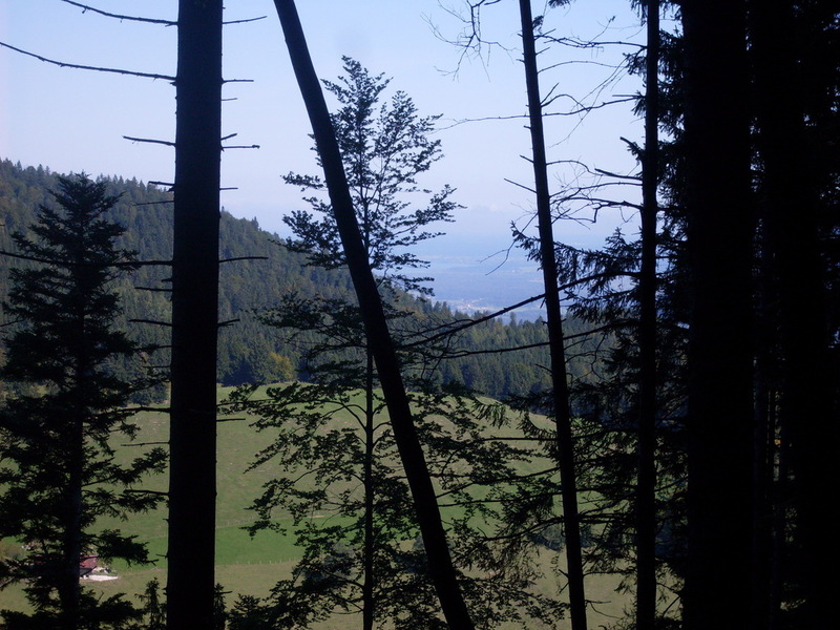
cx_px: 420
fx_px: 2499
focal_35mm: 103
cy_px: 315
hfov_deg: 19.1
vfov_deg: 14.4
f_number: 4.8
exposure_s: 1/500
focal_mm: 17.1
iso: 80
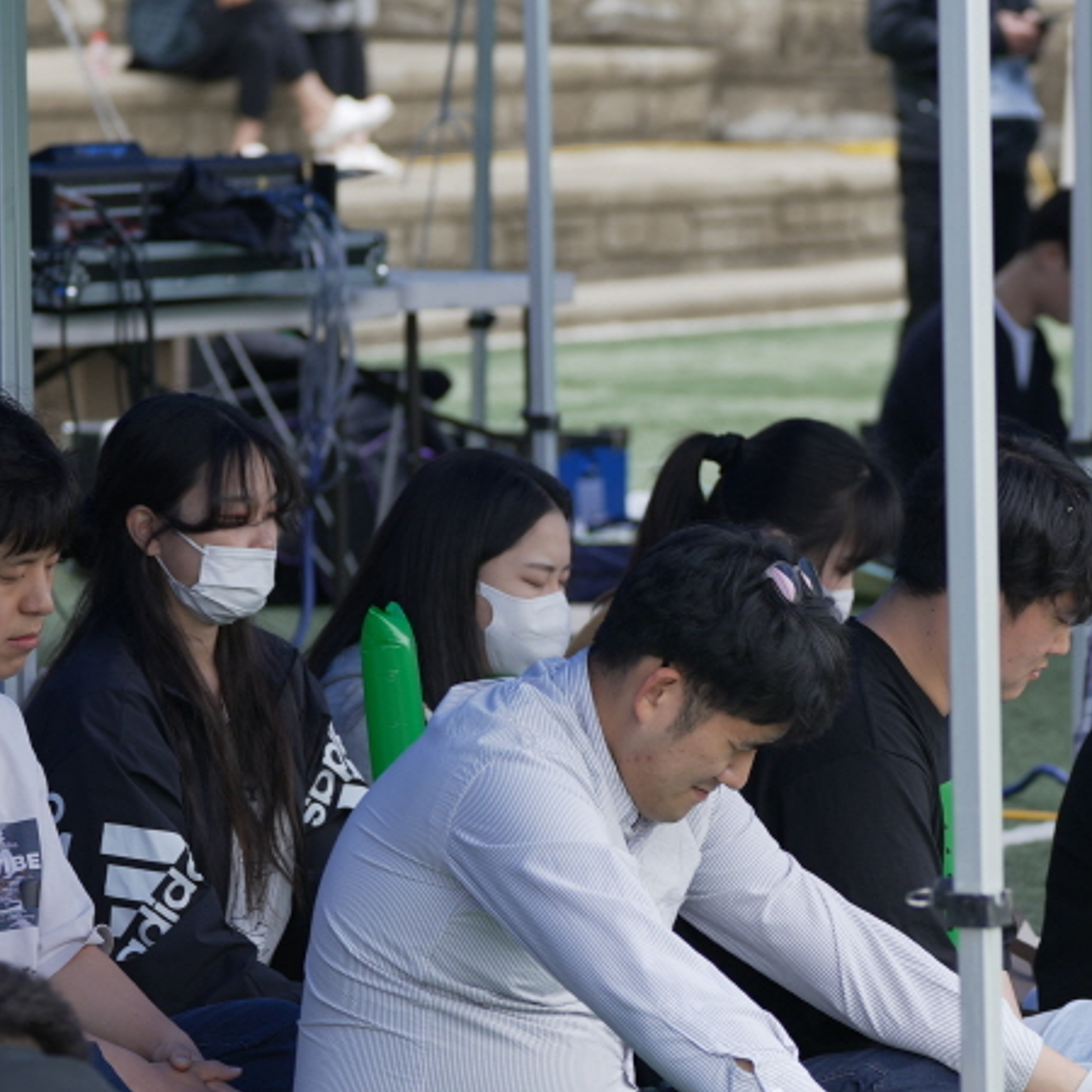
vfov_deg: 6.9
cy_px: 705
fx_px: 9101
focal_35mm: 255
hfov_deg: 6.9
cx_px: 777
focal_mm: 135
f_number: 5
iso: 100
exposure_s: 1/60
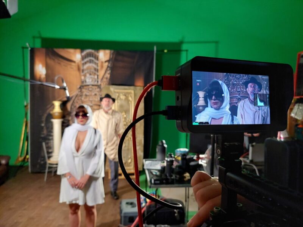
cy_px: 114
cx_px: 152
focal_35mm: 25
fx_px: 219
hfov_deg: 69.4
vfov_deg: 54.9
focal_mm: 5.23
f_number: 1.8
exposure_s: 1/25
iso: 640
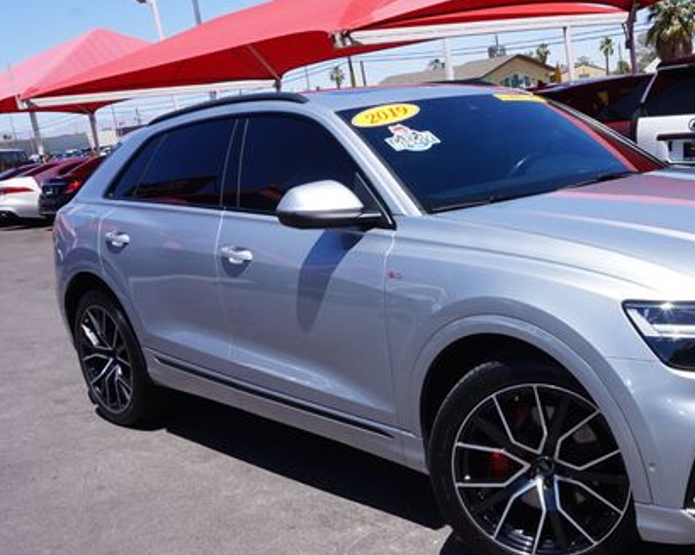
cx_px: 500
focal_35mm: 44
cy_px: 324
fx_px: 905
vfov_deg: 34.1
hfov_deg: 41.1
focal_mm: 20
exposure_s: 1/80
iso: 100
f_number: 14
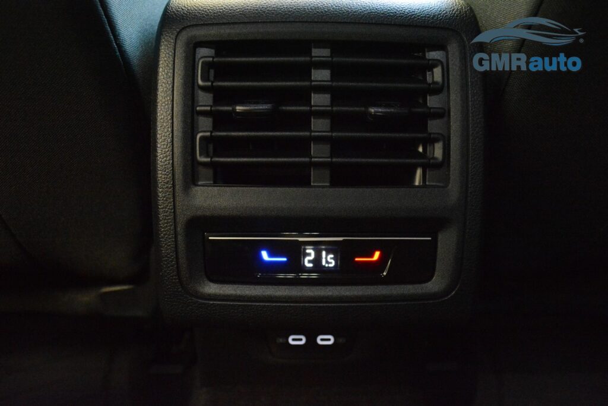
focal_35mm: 27
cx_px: 304
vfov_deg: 47.9
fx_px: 456
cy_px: 203
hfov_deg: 67.4
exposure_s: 1/100
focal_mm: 18
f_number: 5
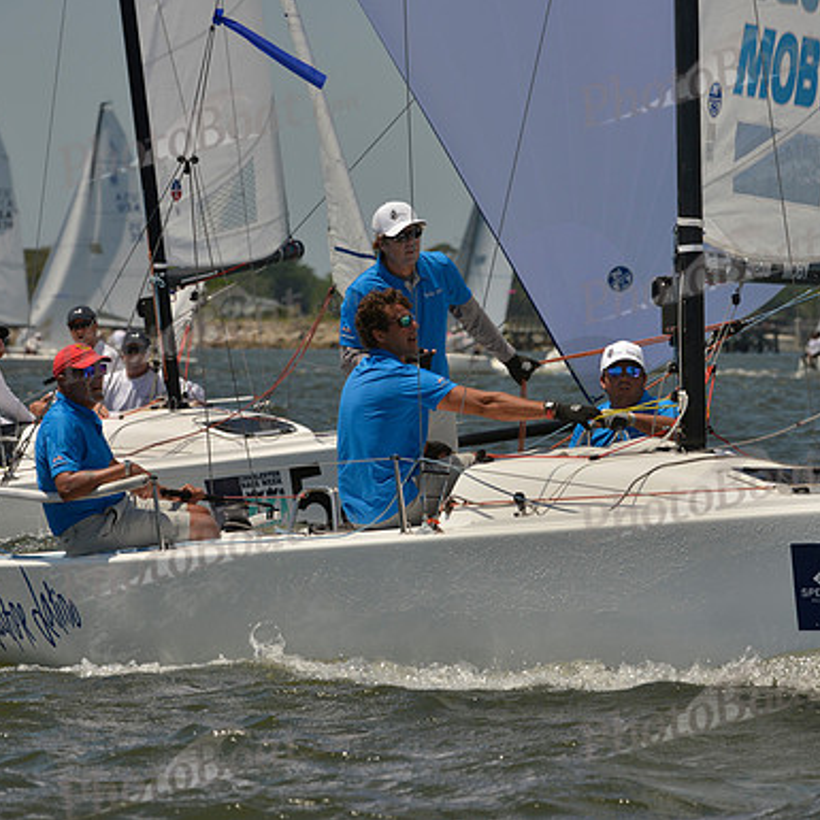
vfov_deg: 6.2
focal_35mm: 282
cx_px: 471
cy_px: 410
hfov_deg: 6.2
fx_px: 7558
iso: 200
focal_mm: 220
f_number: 9
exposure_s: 1/1250
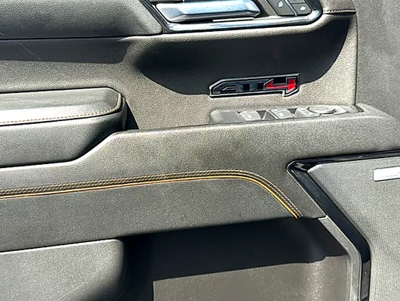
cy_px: 140
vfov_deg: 43.0
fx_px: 381
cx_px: 164
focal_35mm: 33
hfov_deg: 55.0
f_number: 1.78
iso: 100
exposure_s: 1/904
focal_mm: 6.86
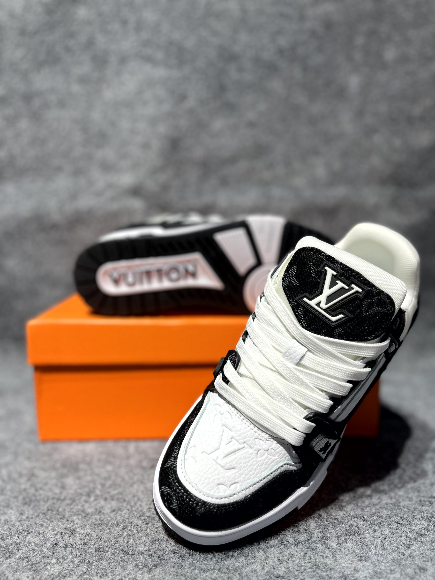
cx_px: 218
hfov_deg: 53.1
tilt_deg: -9.2
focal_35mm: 26
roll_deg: +0.6
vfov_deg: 67.3
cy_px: 290
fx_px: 436
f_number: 1.6
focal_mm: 5.1
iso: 40
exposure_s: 1/100
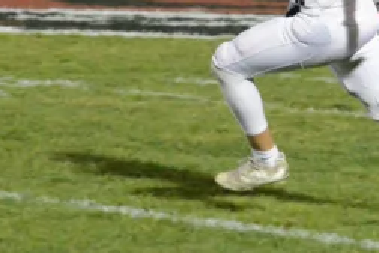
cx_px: 265
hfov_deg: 5.0
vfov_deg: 3.3
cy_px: -5
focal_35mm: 411
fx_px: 4327
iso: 6400
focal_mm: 92
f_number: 4.5
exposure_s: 1/400
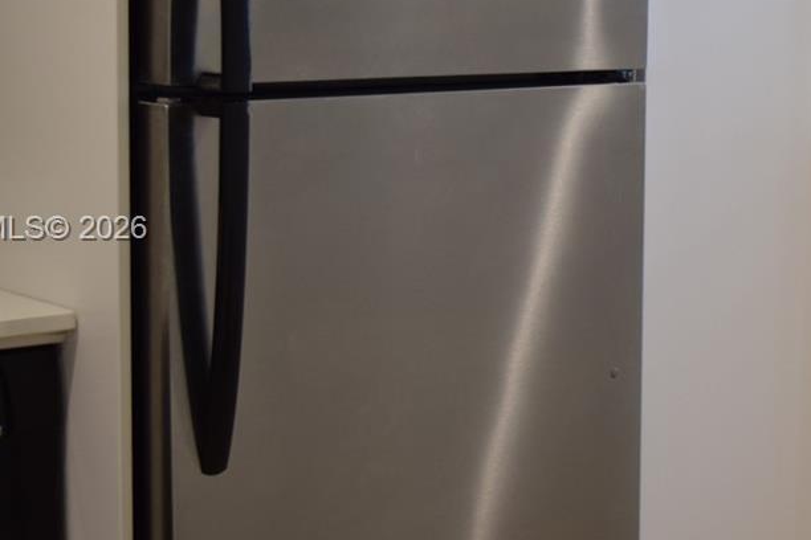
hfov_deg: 19.5
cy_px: 230
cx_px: 795
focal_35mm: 102
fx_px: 2298
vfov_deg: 13.4
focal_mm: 26
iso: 400
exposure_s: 1/80
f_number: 4.5
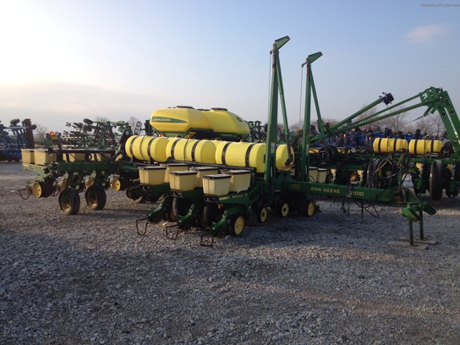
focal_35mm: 35
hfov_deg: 52.6
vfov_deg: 40.7
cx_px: 230
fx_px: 465
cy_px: 172
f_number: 2.4
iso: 50
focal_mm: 4.28
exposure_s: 1/824
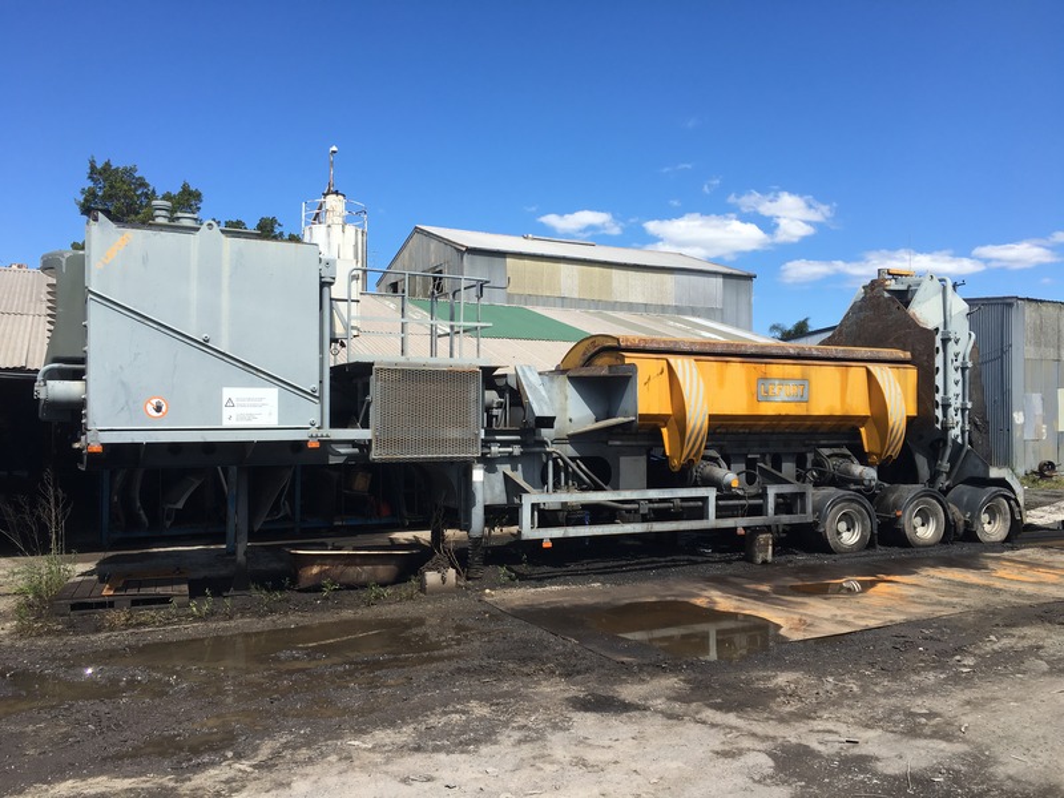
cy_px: 399
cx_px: 532
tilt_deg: +1.7
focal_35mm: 29
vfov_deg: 48.2
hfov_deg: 61.7
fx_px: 891
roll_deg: -0.1
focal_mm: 4.15
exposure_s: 1/1099
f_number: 2.2
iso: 25
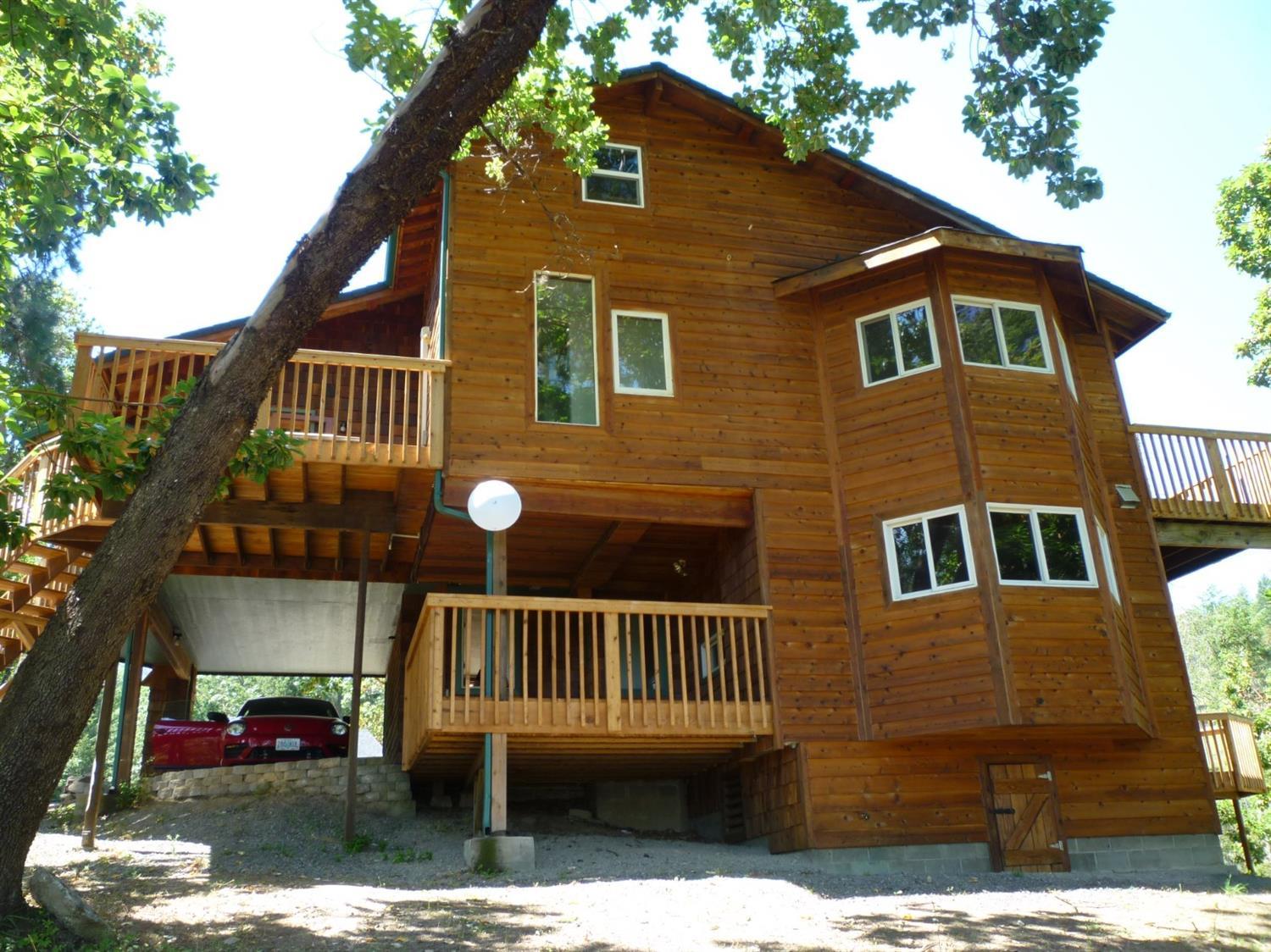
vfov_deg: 48.2
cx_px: 636
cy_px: 476
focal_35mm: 29
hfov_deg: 61.7
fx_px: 1064
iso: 80
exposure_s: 1/80
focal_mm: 5.2
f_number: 3.3
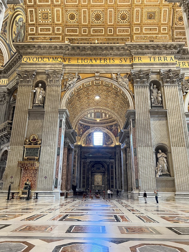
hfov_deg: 53.1
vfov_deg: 67.3
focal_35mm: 26
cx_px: 94
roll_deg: -0.9
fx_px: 189
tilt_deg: +18.5
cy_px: 126
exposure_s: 1/50
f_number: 1.5
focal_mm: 5.7
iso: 400
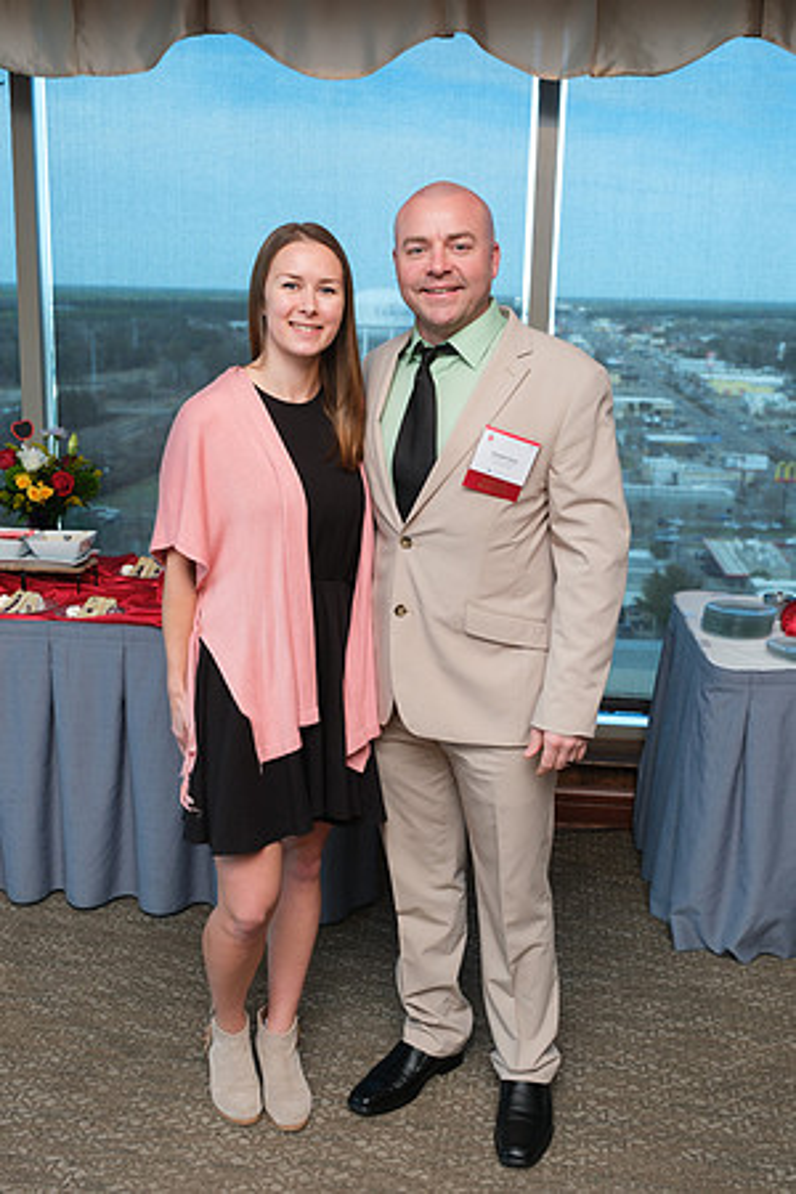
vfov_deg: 51.9
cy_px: 597
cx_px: 398
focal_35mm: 37
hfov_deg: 35.9
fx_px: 1227
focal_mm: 24.9
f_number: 4.5
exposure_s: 1/125
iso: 800
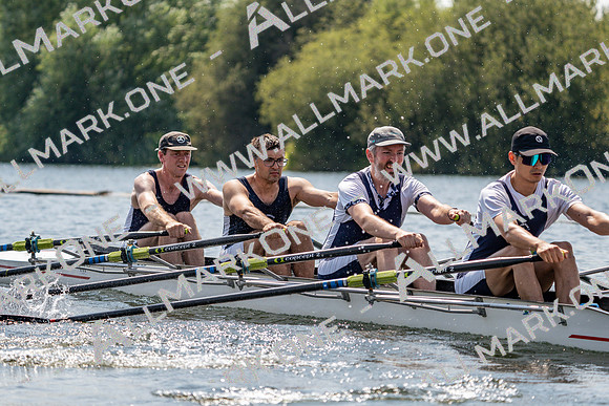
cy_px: 203
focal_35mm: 200
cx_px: 304
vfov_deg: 6.9
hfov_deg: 10.3
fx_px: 3384
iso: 200
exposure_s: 1/1600
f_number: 5.6
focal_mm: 200
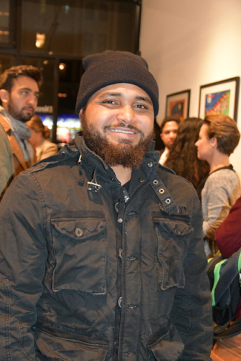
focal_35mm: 45
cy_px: 180
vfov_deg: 43.6
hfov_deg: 29.9
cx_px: 120
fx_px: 452
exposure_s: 1/60
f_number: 4
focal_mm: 30
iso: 2800
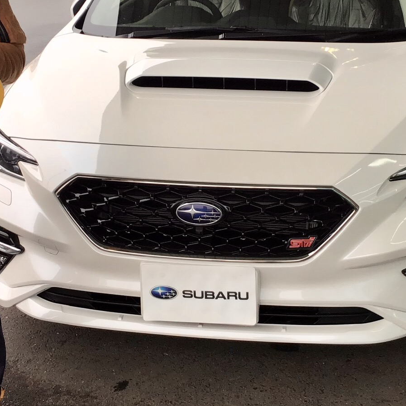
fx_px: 876
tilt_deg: -15.2
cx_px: 196
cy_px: 137
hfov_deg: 26.1
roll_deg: -0.4
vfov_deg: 26.0
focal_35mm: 66
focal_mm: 3.3
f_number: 2.4
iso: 32
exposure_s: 1/120
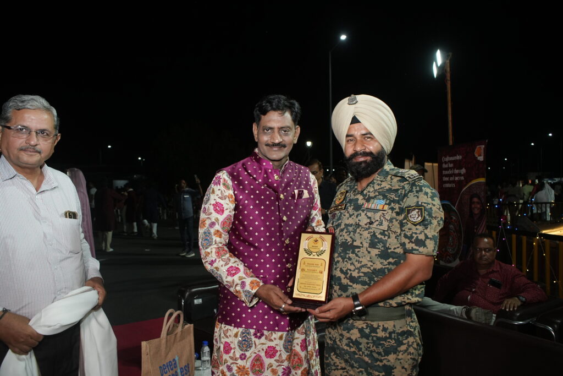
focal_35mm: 28
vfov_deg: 46.4
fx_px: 438
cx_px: 282
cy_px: 188
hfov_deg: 65.5
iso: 1600
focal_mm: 28
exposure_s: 1/200
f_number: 5.6
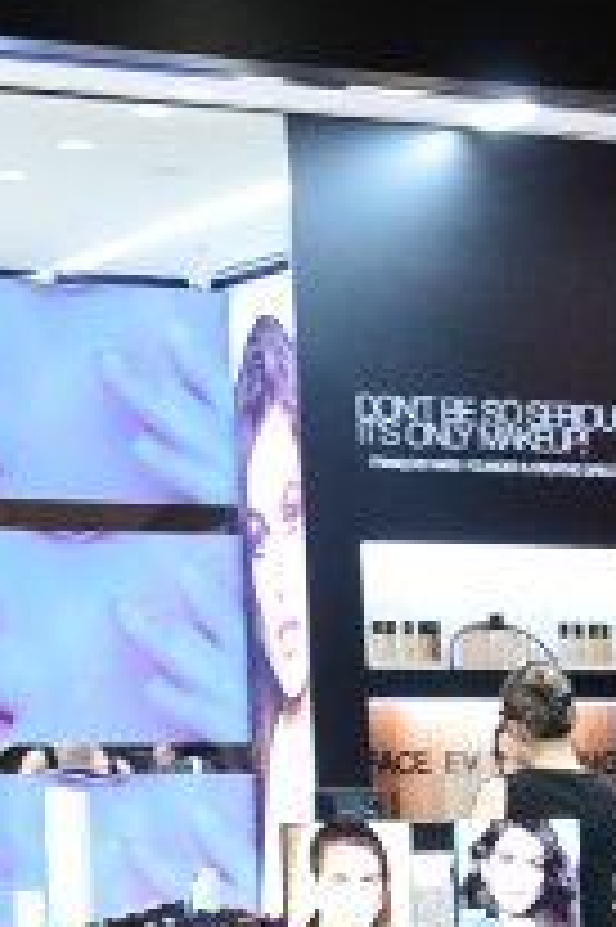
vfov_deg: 13.8
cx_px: 1147
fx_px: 3445
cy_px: 1611
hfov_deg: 9.7
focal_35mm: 134
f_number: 5.6
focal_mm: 28
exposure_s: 1/100
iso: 2500
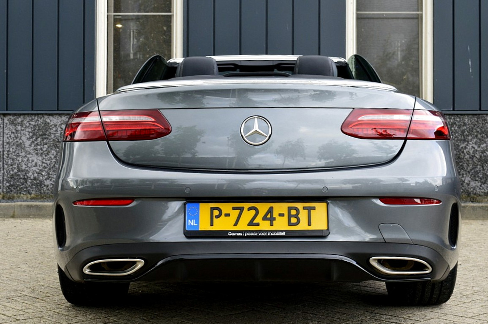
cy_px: 162
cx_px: 244
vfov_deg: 23.7
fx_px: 772
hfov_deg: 35.1
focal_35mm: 57
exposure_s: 1/60
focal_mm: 38
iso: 400
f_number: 8
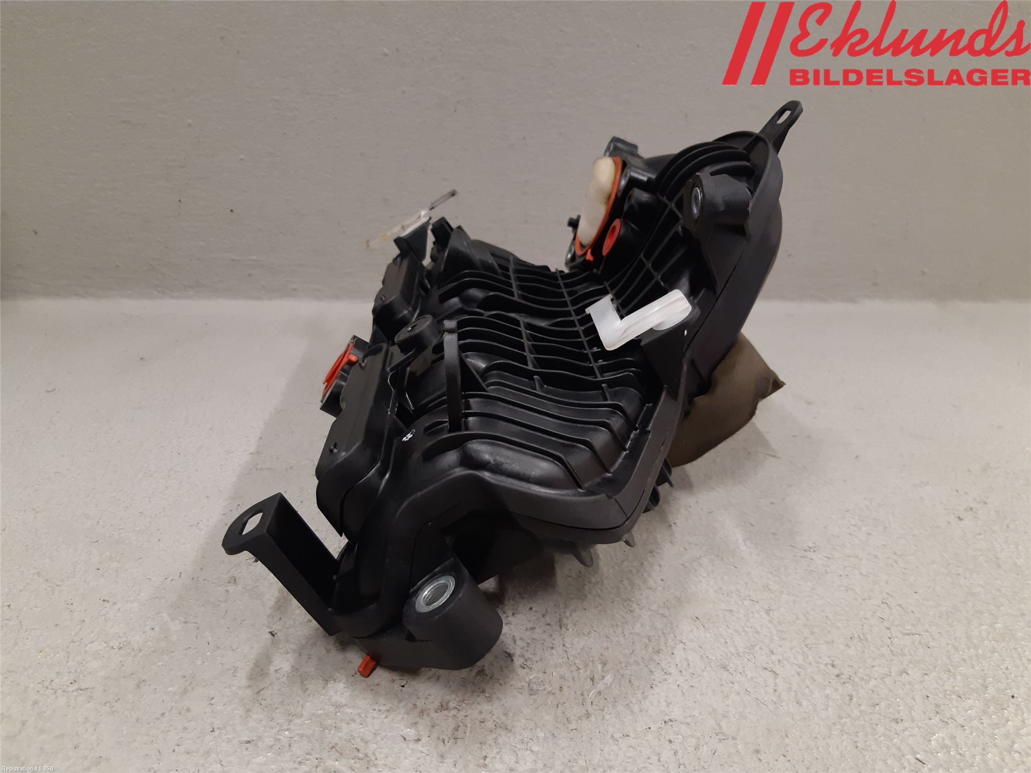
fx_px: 774
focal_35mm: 26
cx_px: 516
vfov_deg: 53.1
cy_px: 386
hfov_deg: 67.3
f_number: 1.7
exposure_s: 1/50
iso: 160
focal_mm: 3.93
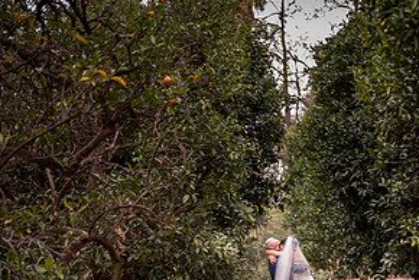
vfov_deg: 16.8
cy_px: 258
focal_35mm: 80
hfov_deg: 25.1
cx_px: 311
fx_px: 932
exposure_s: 1/80
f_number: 2
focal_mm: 40
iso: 100
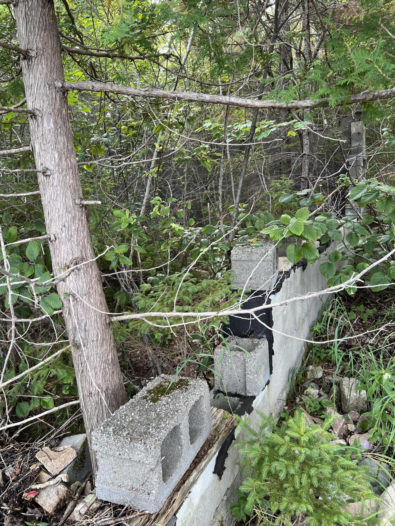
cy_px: 263
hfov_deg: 53.1
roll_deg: +3.6
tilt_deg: -9.1
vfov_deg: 67.3
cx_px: 198
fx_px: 396
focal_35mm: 26
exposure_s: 1/121
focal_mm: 5.7
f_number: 1.5
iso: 64
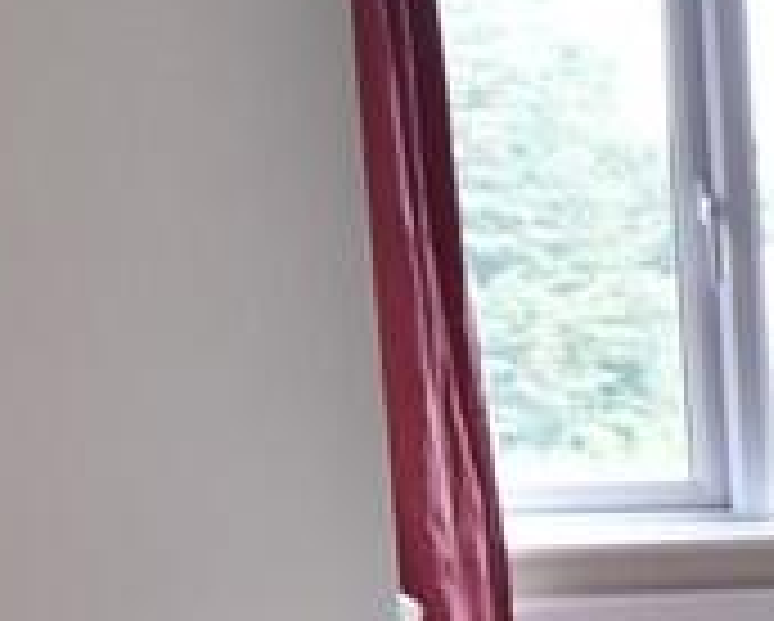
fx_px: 2885
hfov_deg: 12.1
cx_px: 1886
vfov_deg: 12.0
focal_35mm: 126
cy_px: 754
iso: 500
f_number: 5
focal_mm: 15
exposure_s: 1/100
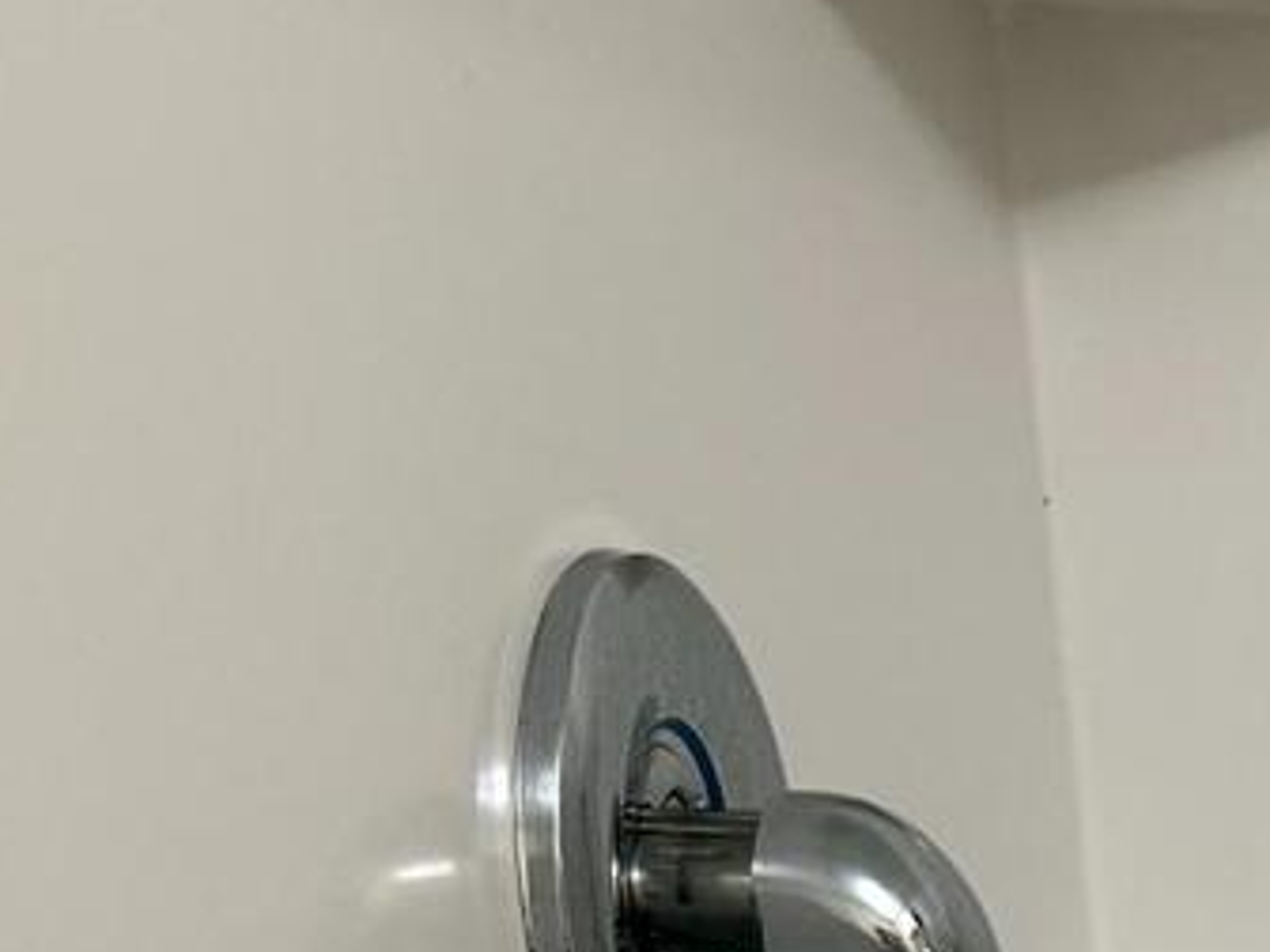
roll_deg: -0.5
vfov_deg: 13.1
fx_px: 3779
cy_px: 1677
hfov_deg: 15.1
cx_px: 2616
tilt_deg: -17.1
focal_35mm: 103
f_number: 1.78
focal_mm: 6.76
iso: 250
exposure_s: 1/60
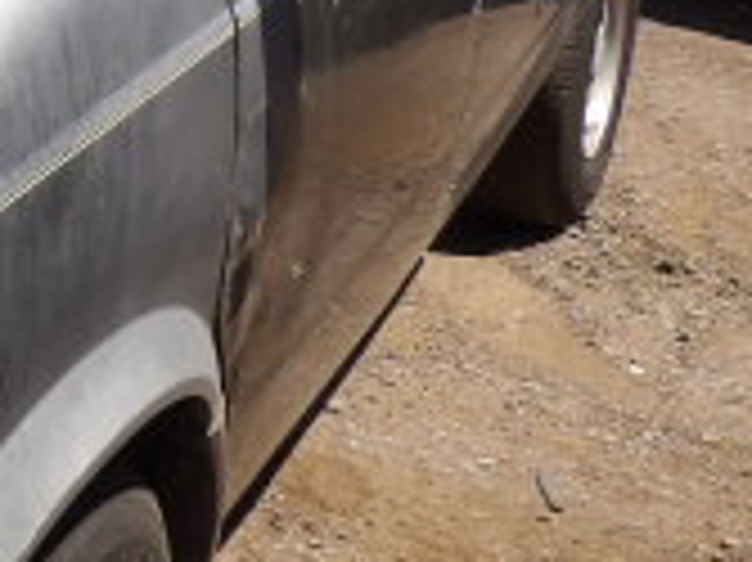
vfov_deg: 15.9
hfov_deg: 18.0
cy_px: 112
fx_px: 1997
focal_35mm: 92
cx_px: -509
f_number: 4.6
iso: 100
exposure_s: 1/760
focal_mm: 4.3
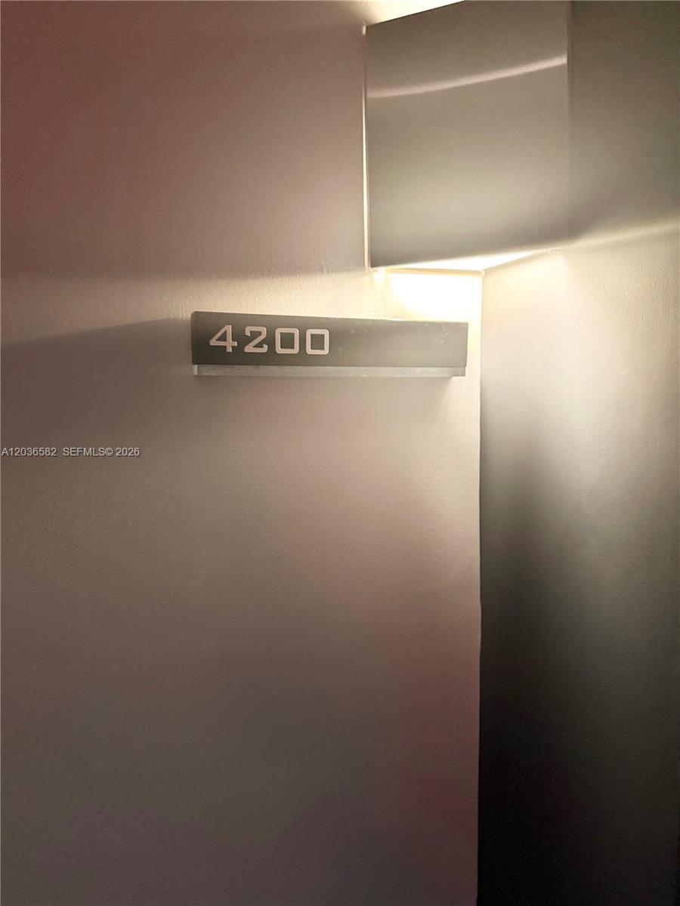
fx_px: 629
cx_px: 340
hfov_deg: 56.8
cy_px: 453
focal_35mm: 24
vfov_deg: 71.6
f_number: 1.78
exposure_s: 1/30
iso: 1000
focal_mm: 6.76
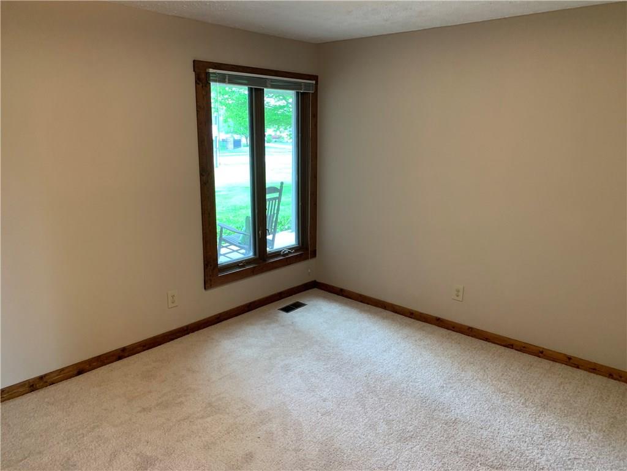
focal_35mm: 26
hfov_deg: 67.3
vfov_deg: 53.1
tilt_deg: -11.9
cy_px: 236
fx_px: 471
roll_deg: -0.7
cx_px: 314
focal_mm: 4.25
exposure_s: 1/60
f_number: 1.8
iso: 160
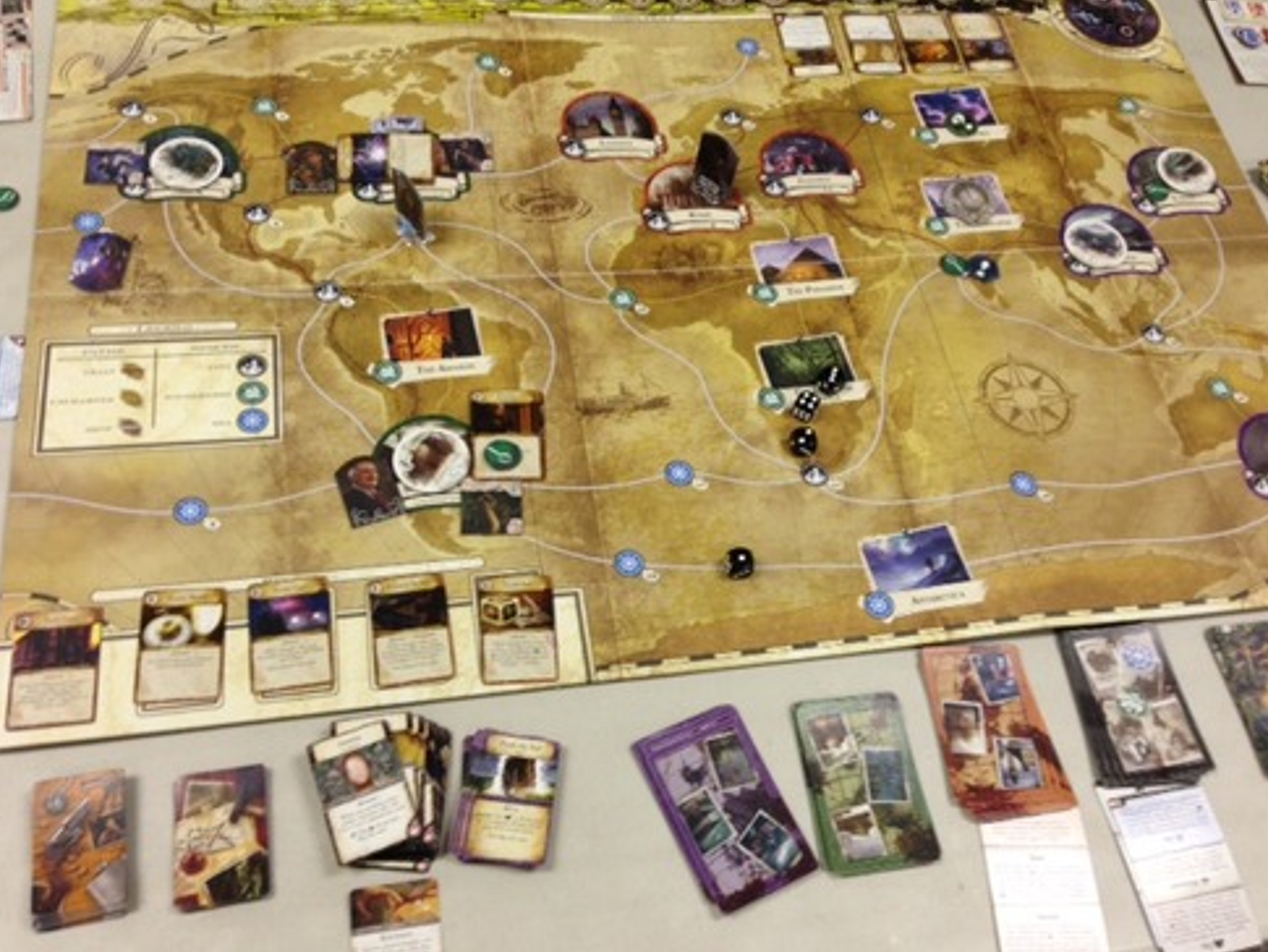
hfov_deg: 53.9
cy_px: 480
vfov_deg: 41.8
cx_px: 635
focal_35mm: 34
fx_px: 1246
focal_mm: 4.12
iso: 80
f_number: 2.4
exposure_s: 1/20
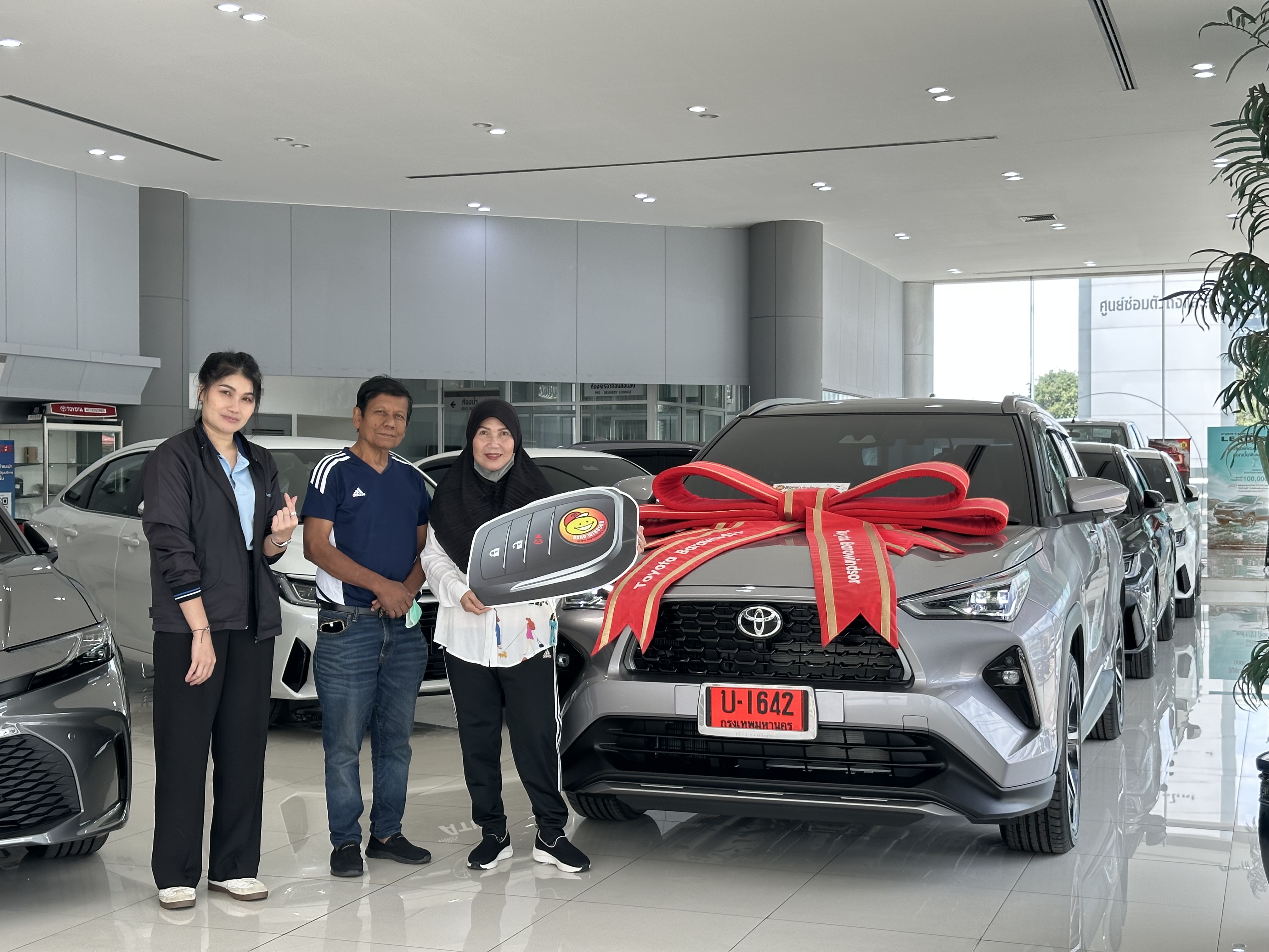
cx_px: 634
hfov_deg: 39.7
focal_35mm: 48
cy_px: 476
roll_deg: +0.1
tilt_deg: +0.3
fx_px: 1760
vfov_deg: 30.3
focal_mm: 6.86
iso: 64
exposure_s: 1/354
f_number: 1.78
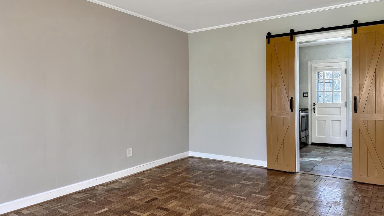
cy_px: 101
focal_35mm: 27
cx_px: 195
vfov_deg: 42.8
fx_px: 275
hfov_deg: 69.9
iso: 200
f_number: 1.78
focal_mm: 6.76
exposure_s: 1/100
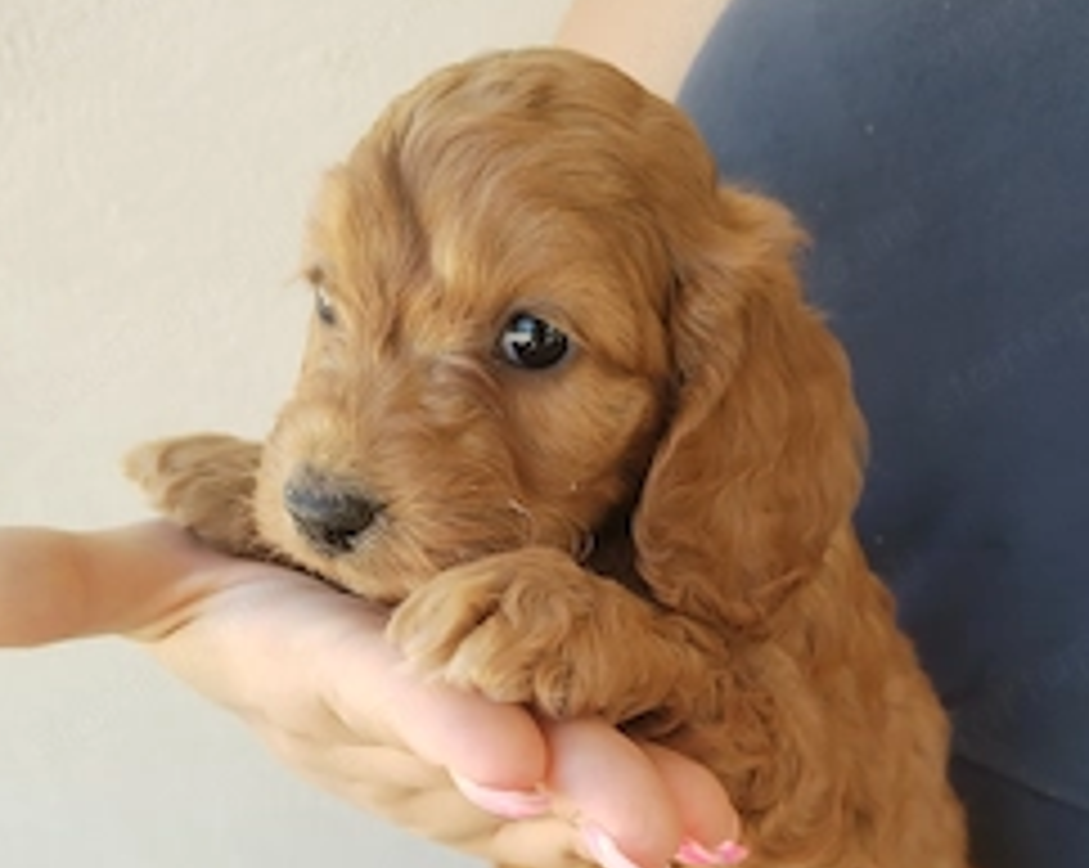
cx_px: 652
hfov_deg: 43.7
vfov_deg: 34.2
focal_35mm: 42
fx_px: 1352
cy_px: 729
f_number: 1.8
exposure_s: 1/100
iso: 154
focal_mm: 4.75
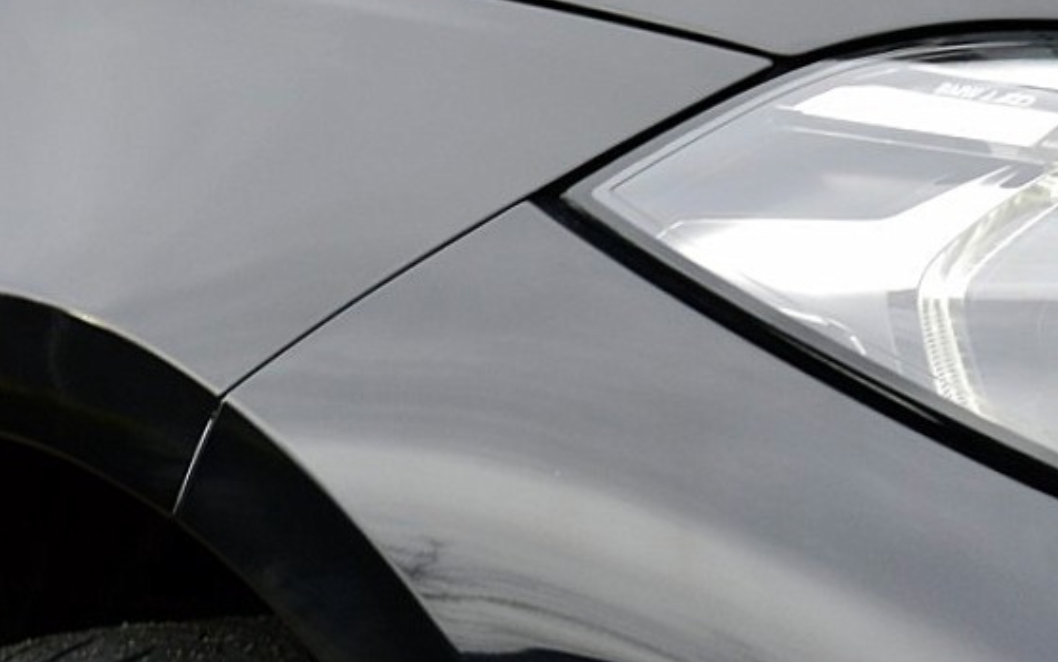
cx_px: 1406
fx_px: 6692
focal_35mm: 232
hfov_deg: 8.9
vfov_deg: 5.7
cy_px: 337
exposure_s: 1/60
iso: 400
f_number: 8
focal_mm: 52
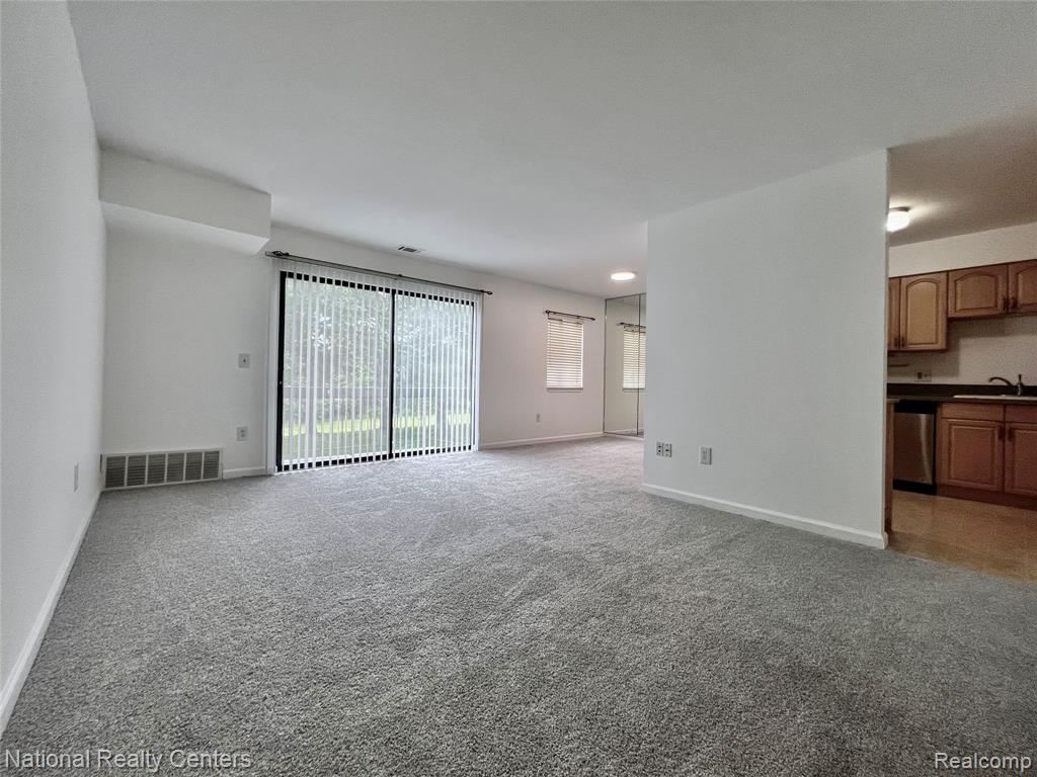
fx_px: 389
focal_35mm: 13
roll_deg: -0.6
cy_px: 388
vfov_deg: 89.9
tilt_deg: -1.8
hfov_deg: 106.2
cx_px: 518
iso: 100
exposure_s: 1/120
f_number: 1.8
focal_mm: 1.57
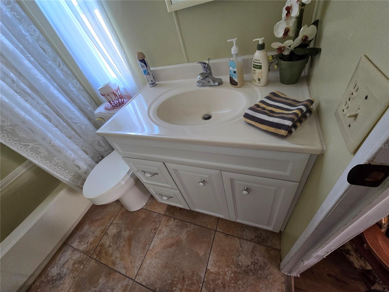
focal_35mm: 13
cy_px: 146
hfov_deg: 106.2
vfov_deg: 89.9
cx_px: 194
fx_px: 146
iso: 250
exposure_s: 1/60
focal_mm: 2.2
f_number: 2.2
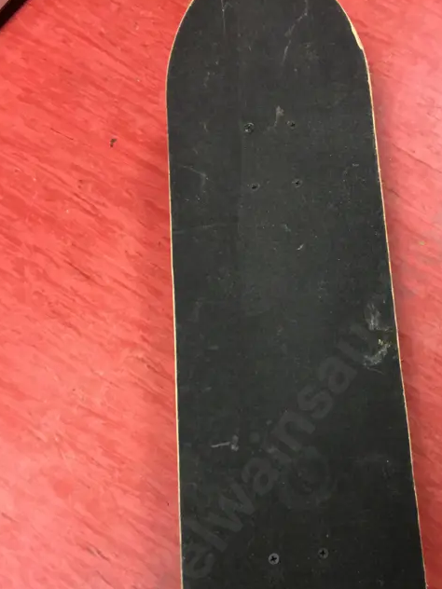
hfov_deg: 30.6
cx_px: 307
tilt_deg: -71.9
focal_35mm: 47
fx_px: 800
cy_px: 411
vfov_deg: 39.7
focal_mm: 4.15
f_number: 2.2
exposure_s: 1/8
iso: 100
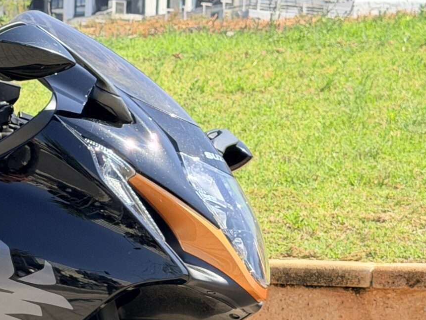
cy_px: 298
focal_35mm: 143
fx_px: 1760
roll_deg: -0.6
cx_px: -123
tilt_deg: -3.3
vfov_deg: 10.3
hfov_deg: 13.3
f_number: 1.78
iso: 100
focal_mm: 6.76
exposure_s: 1/1642
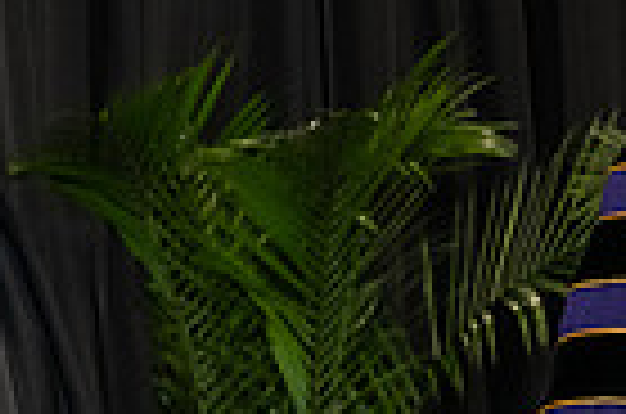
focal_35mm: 293
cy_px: 290
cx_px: 1067
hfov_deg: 6.9
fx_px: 5083
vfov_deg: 4.7
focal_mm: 70
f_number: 5
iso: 2500
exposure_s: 1/200
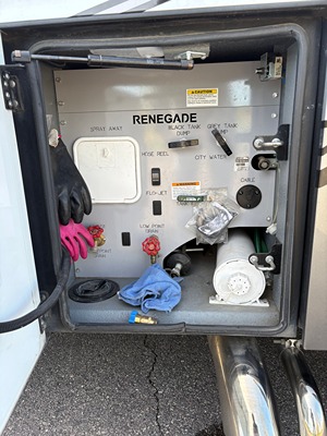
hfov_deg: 53.1
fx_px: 327
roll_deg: +1.6
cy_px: 218
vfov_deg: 67.3
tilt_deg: -12.3
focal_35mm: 26
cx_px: 164
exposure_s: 1/183
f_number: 1.6
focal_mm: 5.96
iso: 40
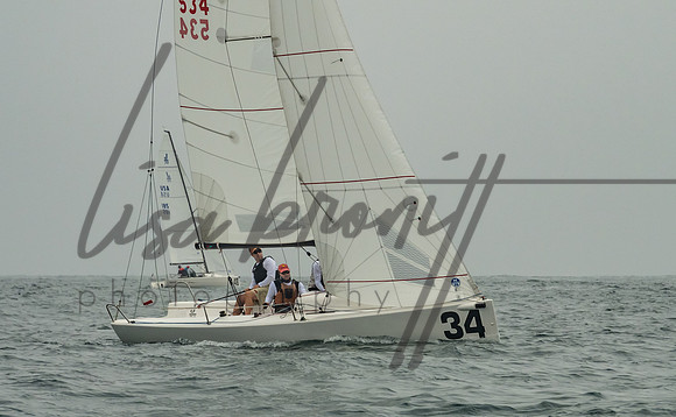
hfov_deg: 6.2
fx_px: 6204
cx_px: 362
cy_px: 144
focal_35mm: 338
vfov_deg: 3.9
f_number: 9
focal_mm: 200
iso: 800
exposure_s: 1/2500
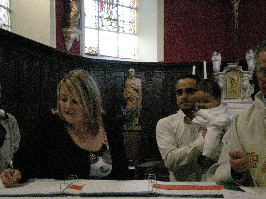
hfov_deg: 34.3
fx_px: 430
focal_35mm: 56
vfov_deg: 26.1
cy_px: 100
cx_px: 133
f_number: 3.9
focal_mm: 9.3
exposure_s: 1/52.8
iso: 1000
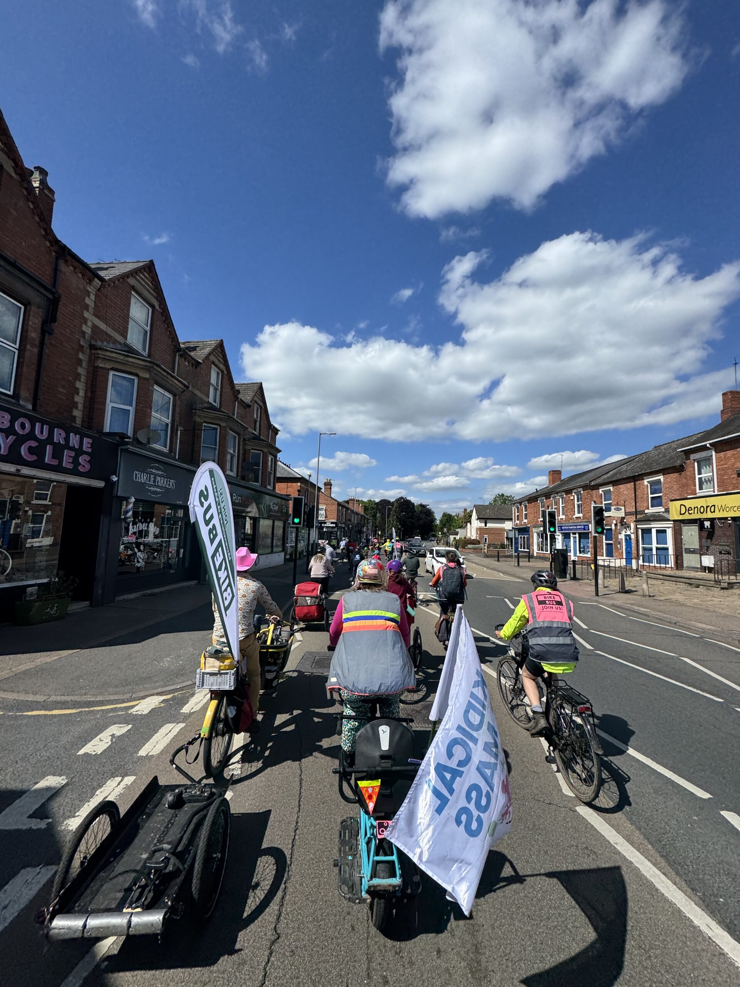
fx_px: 399
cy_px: 494
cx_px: 370
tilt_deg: +2.0
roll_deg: -3.7
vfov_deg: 102.1
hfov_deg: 85.7
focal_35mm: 14
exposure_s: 1/3390
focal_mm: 2.22
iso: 50
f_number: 2.2
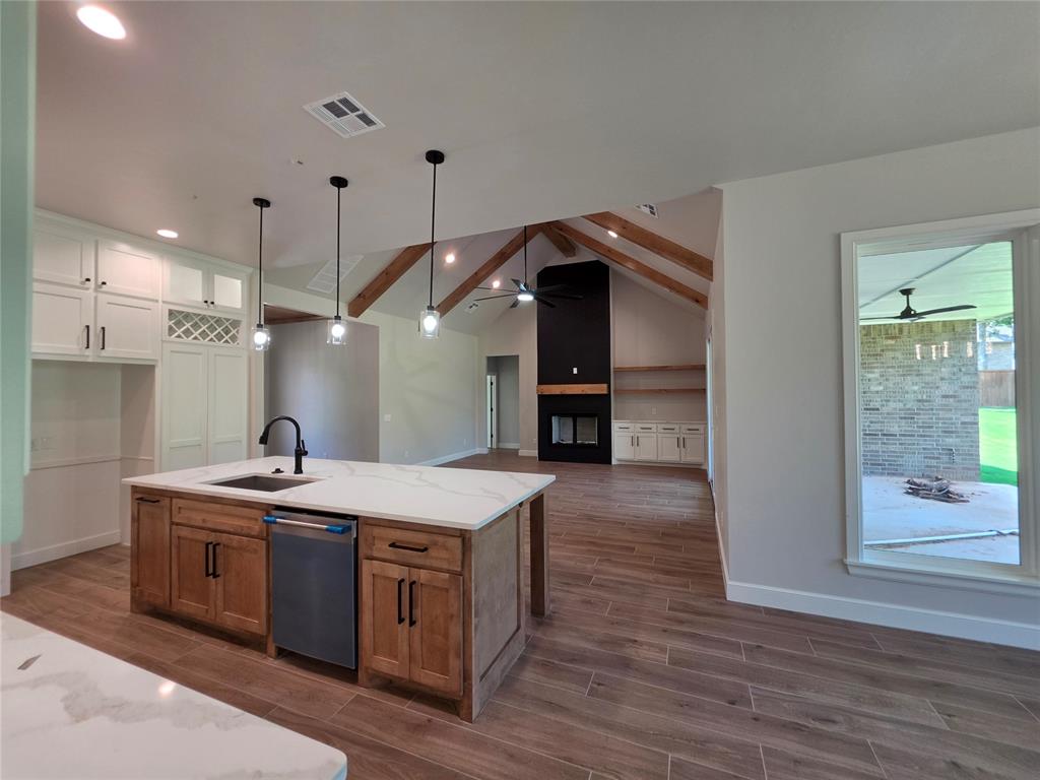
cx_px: 520
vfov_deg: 89.9
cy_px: 390
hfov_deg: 106.2
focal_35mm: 13
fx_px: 391
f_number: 1.9
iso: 100
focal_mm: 2.2
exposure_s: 1/120
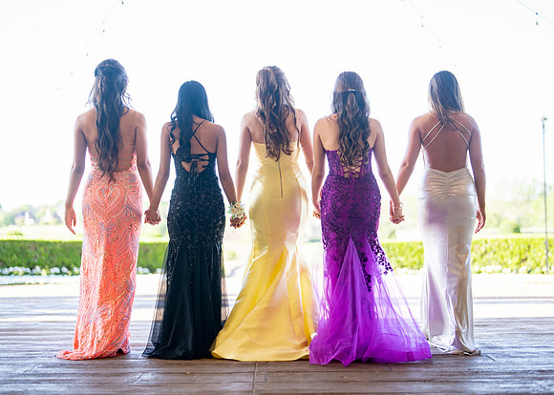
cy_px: 198
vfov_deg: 26.5
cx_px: 289
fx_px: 839
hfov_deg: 36.5
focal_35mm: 53
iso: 160
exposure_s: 1/640
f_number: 1.3
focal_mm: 50
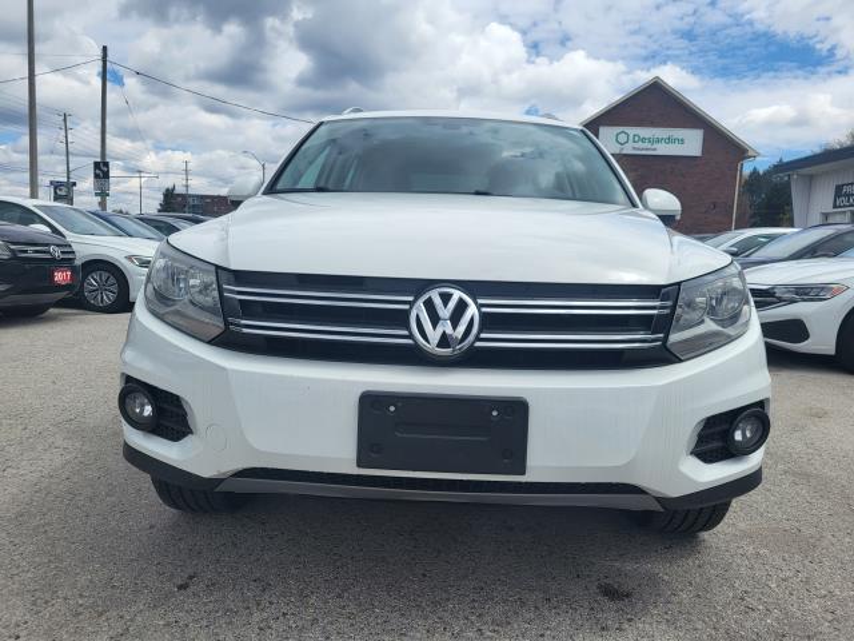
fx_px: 641
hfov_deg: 67.3
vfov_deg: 53.1
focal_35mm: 26
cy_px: 320
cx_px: 427
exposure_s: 1/2945
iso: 40
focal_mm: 5.4
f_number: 1.8
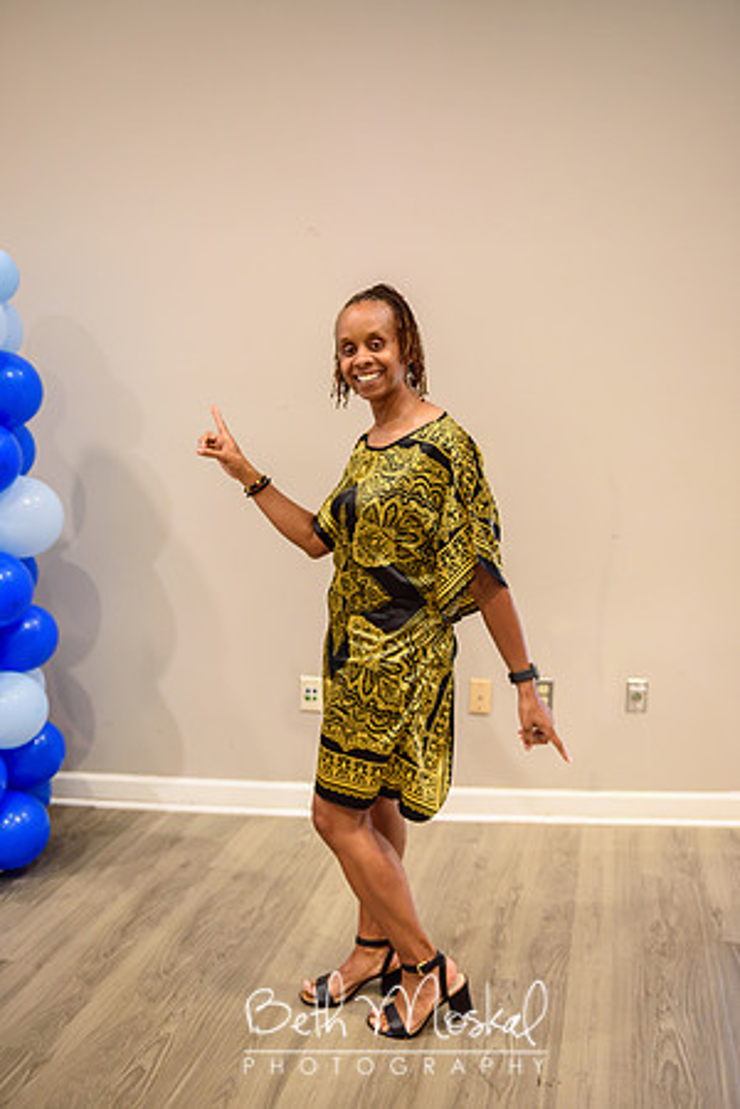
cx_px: 370
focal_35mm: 32
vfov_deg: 58.7
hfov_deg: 41.1
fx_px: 987
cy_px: 554
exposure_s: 1/160
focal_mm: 32
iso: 1000
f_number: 2.8
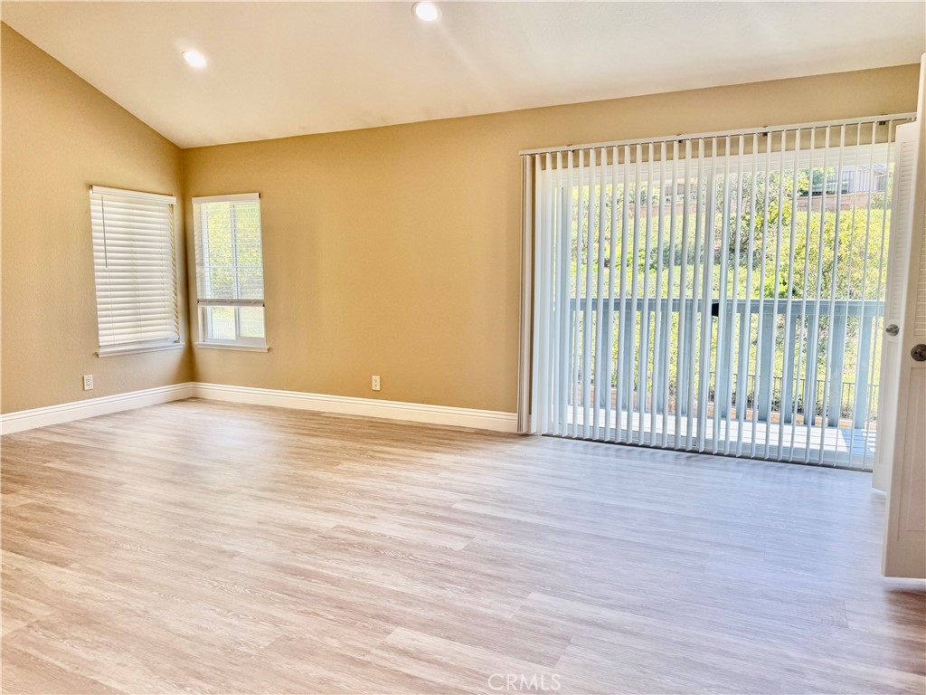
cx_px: 463
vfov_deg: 56.8
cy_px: 348
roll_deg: -0.5
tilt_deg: -7.6
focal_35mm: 24
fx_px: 642
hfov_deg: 71.6
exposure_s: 1/224
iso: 64
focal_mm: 6.76
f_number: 1.78
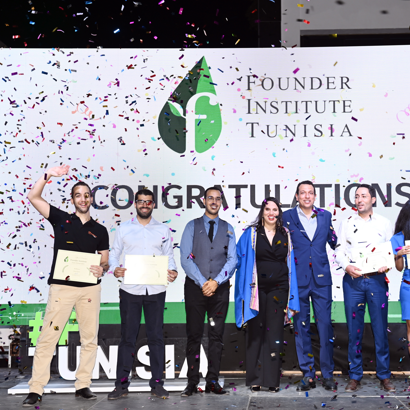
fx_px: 831
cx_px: 263
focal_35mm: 62
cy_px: 207
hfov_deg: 27.6
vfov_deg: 27.7
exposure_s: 1/160
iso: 400
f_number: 3.5
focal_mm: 48
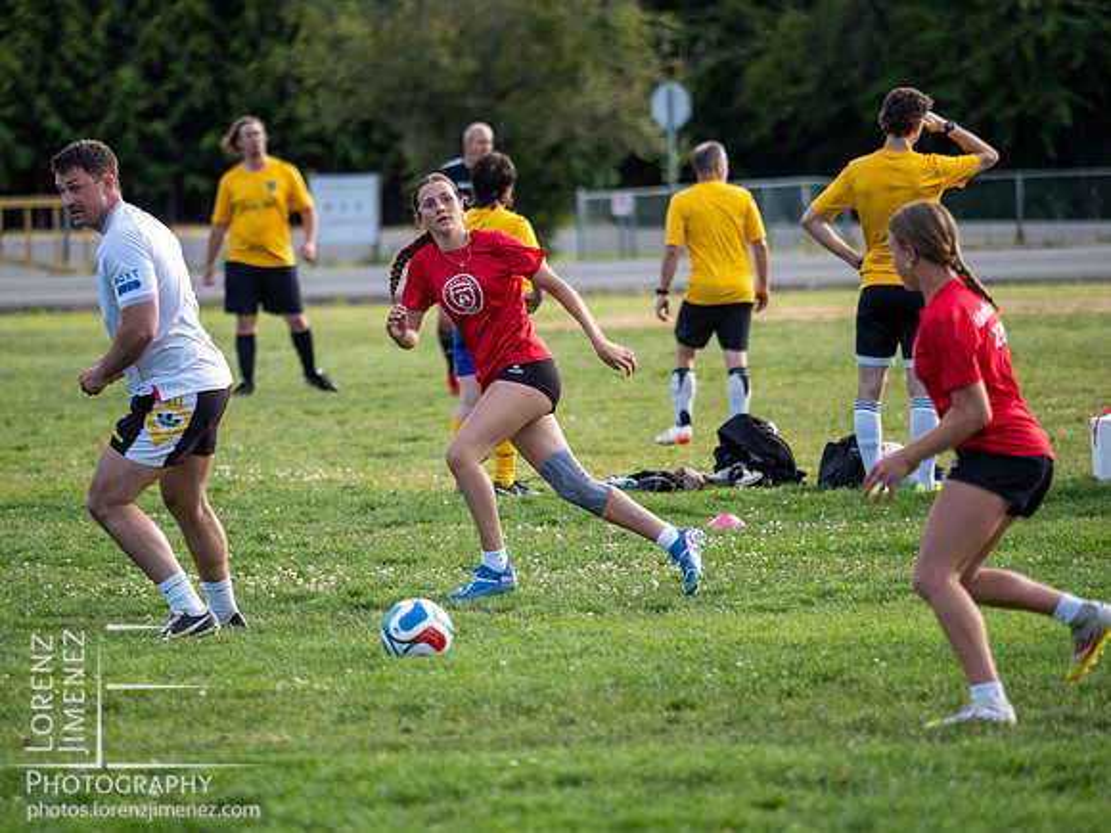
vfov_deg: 5.0
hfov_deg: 6.6
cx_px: 556
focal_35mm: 300
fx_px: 9628
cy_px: 416
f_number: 2.8
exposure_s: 1/1250
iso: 320
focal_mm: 150
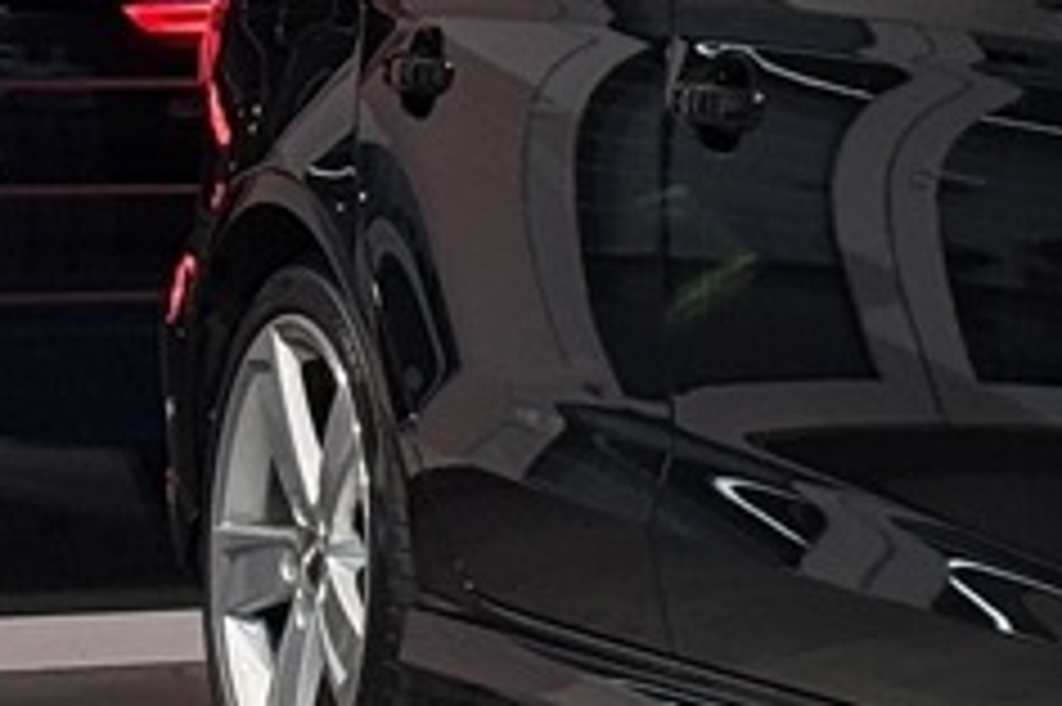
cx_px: 2102
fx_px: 7989
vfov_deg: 5.1
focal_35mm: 271
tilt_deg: -0.1
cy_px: 252
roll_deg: +0.0
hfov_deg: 7.3
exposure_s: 1/54
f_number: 1.78
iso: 80
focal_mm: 6.76
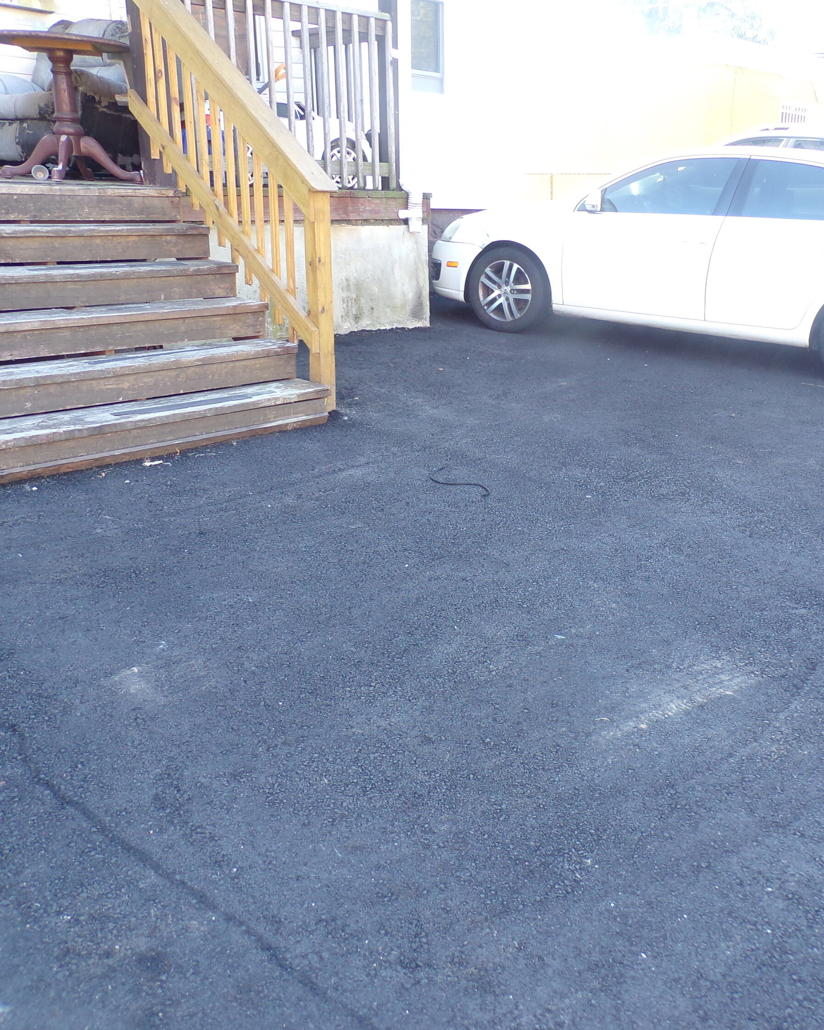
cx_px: 554
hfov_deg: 45.1
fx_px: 976
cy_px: 512
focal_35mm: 32
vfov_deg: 55.7
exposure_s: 1/56
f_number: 3
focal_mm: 4.3
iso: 100
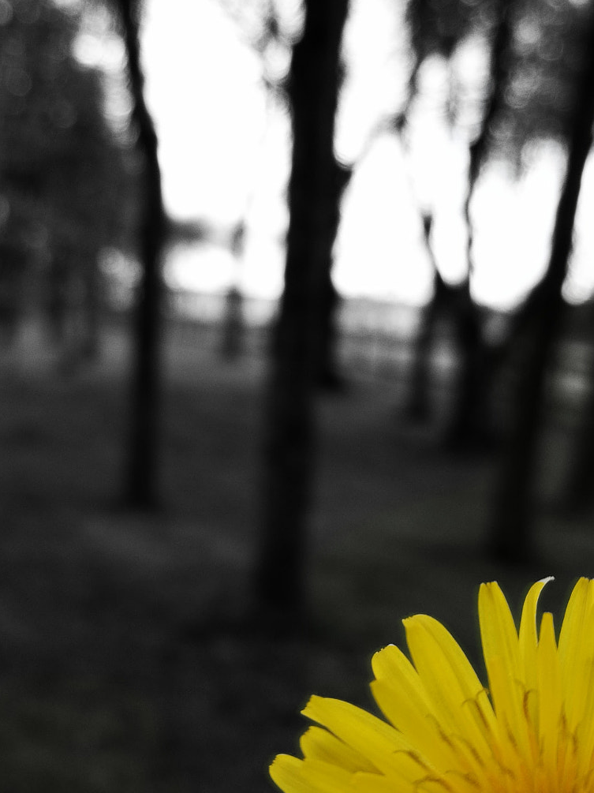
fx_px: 984
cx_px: 248
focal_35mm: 43
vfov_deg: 43.9
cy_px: 414
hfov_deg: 33.5
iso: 50
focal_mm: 4.5
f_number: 16
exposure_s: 1/194
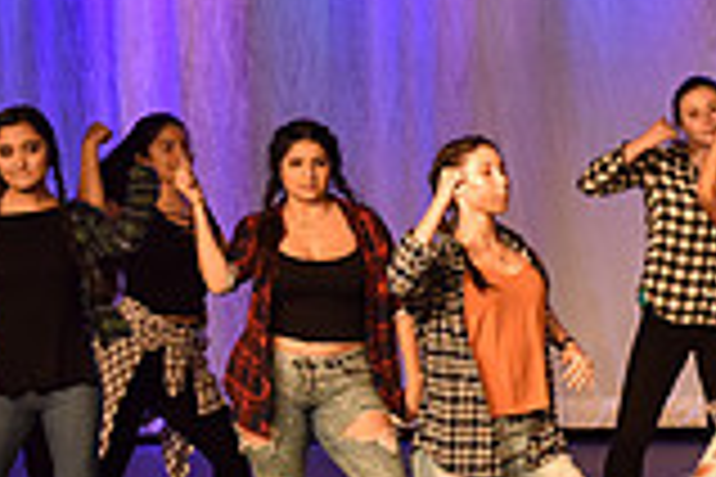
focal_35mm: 314
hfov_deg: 6.4
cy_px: 367
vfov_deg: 4.4
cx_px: 1238
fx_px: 6245
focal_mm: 86
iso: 2000
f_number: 4.5
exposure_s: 1/250
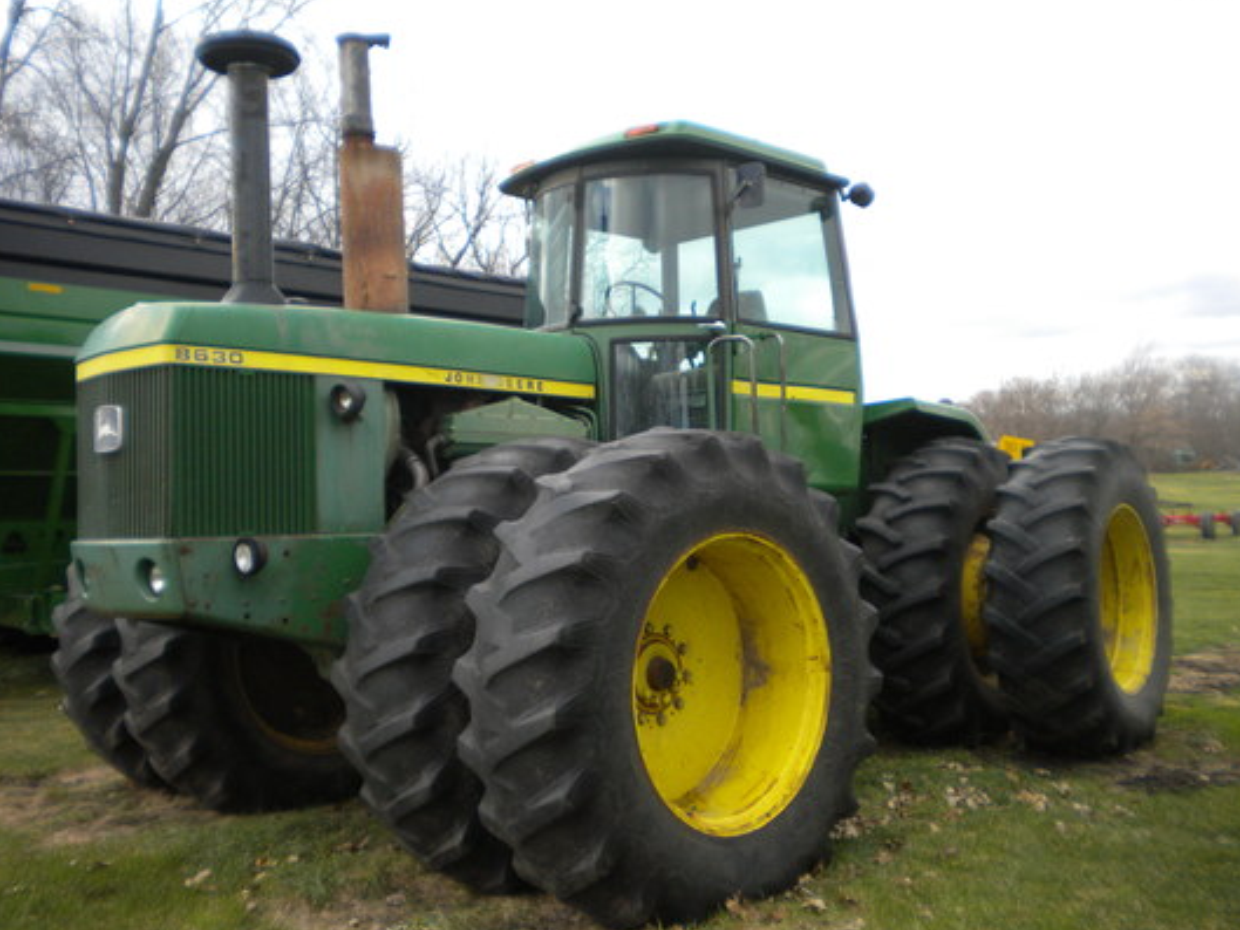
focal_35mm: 36
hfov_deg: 51.3
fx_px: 1290
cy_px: 459
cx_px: 631
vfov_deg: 39.7
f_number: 3.1
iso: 186
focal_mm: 6.3
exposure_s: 1/622
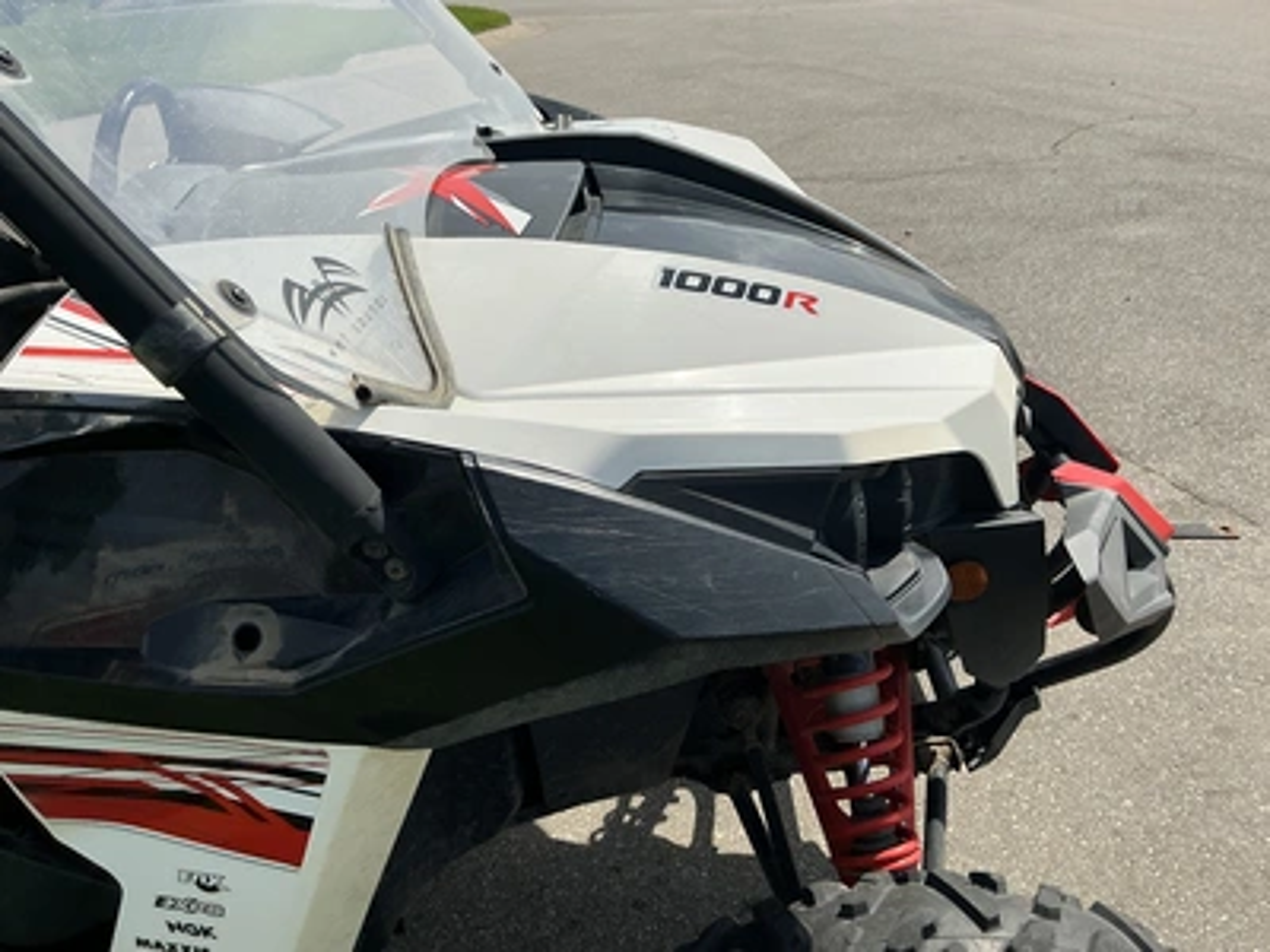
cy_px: 476
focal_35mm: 28
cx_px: 635
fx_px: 1027
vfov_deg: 49.7
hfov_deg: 63.4
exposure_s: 1/2801
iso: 25
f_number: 1.8
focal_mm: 3
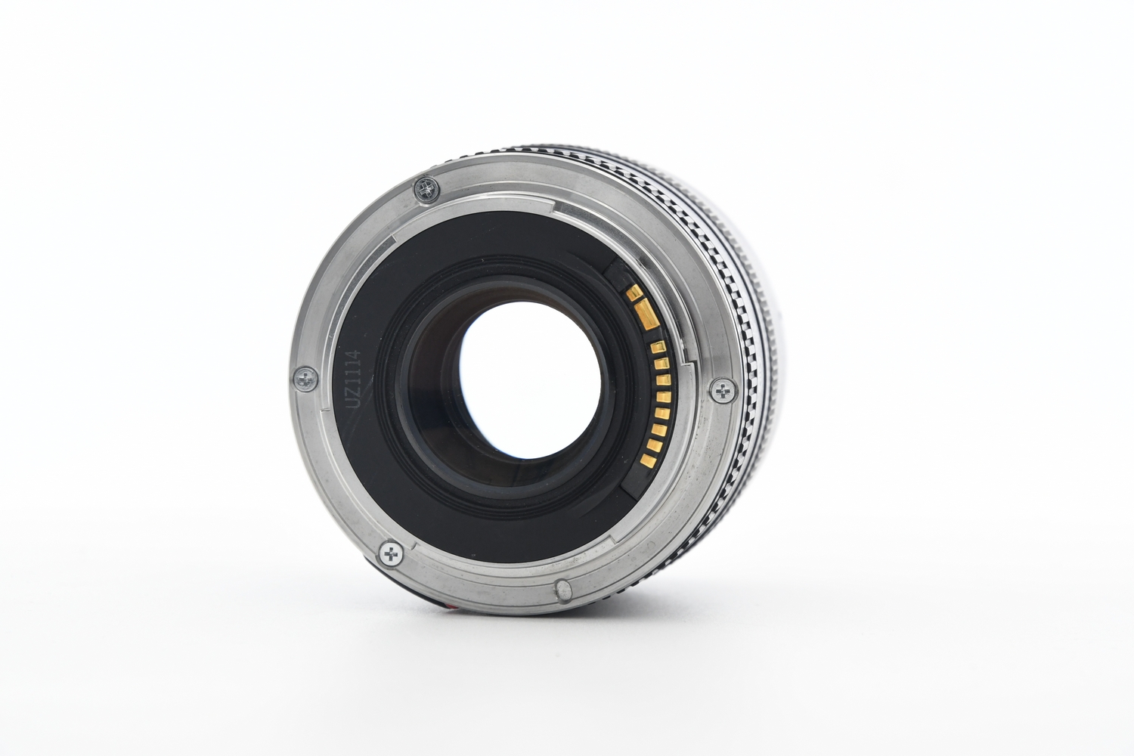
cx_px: 567
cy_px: 378
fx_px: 3780
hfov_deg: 17.1
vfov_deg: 11.4
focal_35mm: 120
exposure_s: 1/125
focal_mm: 80
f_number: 8
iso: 1000
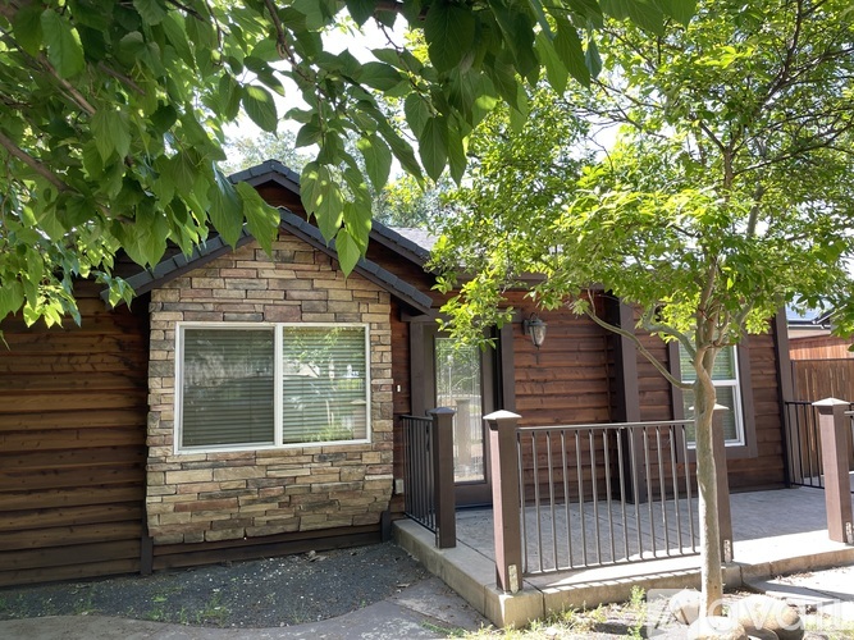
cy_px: 320
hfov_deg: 67.3
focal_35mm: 26
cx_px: 427
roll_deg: +1.4
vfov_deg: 53.0
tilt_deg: +4.8
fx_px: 641
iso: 40
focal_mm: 4.2
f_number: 1.6
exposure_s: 1/121
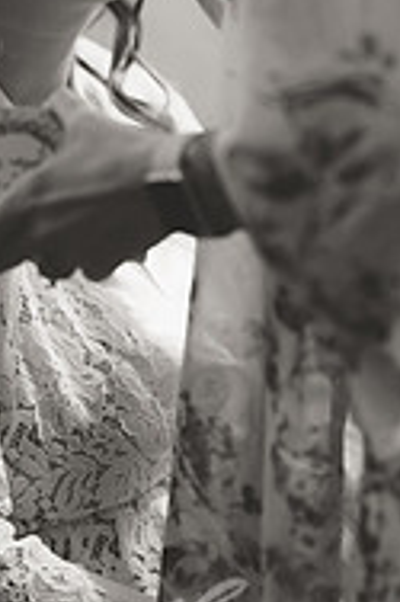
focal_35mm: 204
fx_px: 3406
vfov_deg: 10.1
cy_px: 83
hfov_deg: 6.7
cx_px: 152
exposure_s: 1/250
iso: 1000
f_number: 2
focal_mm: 85
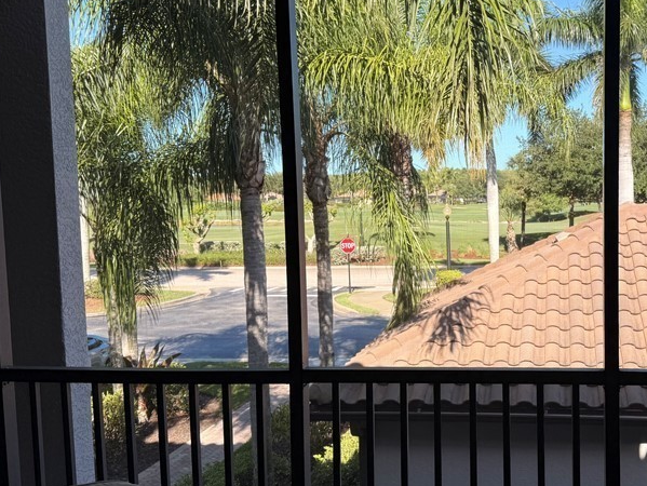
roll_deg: +0.9
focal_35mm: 41
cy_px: 249
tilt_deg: -3.6
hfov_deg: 44.6
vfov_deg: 35.2
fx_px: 767
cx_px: 467
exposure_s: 1/1192
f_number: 1.78
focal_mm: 6.76
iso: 80
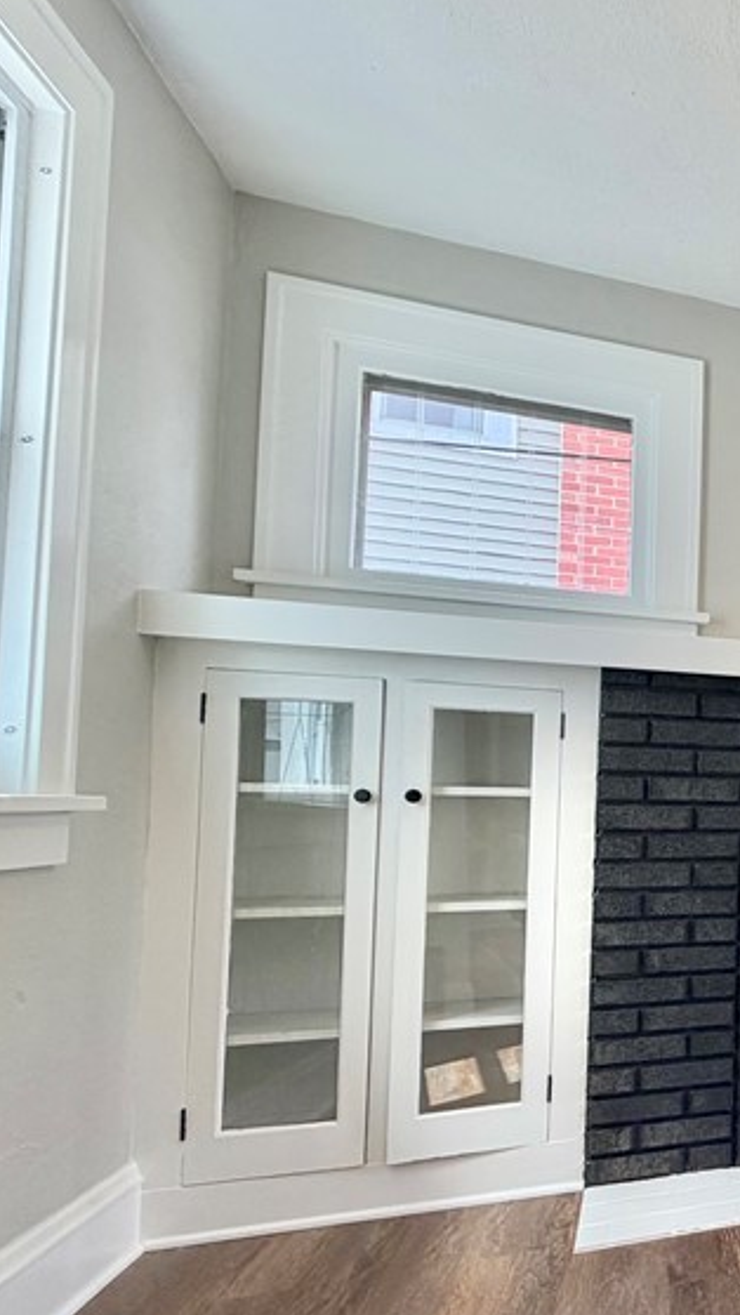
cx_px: 1141
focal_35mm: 28
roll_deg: -0.2
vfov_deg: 67.4
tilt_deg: +3.0
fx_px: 976
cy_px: 771
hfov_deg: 27.1
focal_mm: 2.22
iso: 64
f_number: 2.2
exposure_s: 1/143
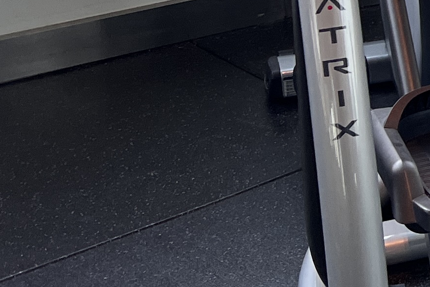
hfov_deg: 13.3
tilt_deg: -15.4
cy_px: -152
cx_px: 952
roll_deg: -2.1
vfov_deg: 10.6
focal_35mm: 124
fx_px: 1481
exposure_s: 1/121
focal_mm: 5.7
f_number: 1.5
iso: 50
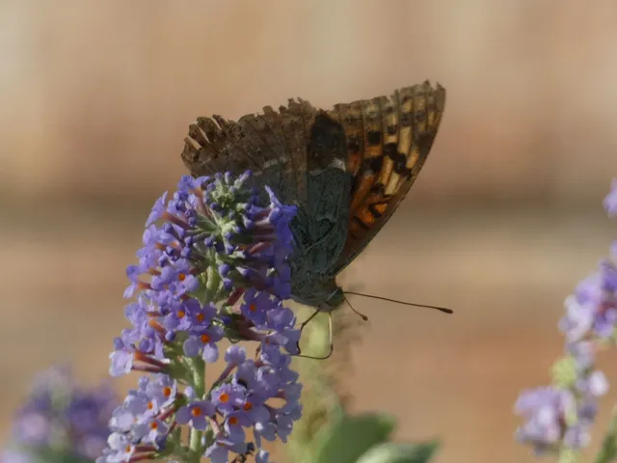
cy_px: 232
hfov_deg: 3.8
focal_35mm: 515
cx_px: 308
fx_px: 9179
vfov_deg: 2.9
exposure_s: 1/100
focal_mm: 92.3
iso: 80
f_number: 5.6
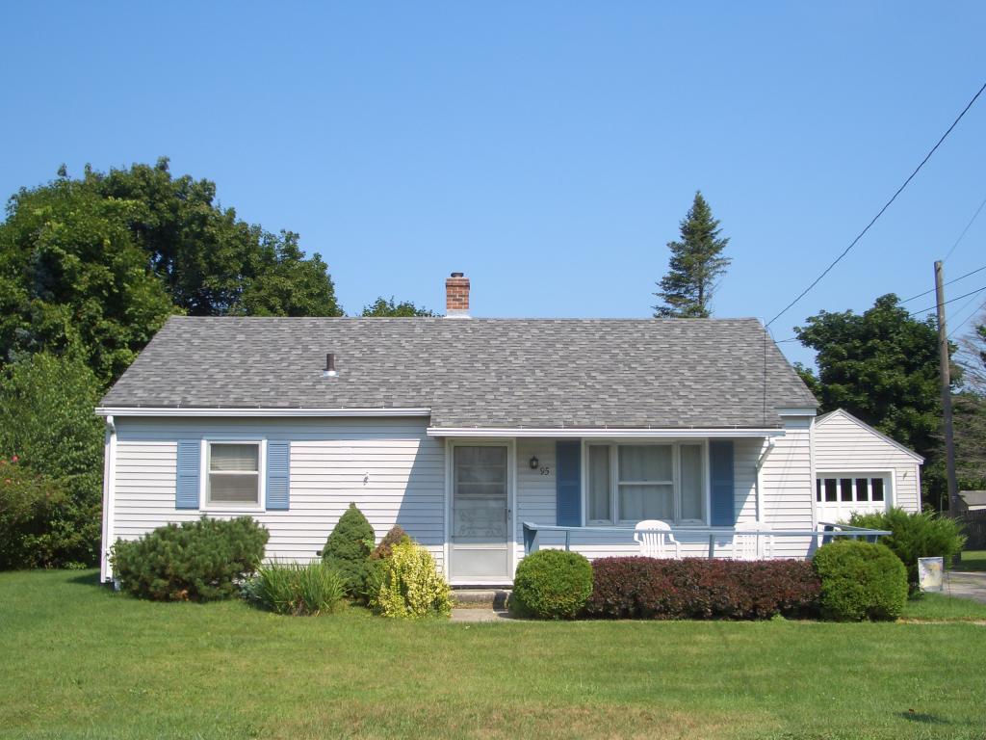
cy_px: 370
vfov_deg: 35.1
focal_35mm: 41
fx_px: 1168
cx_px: 493
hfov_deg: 45.8
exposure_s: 1/320
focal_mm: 6.8
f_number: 4.6
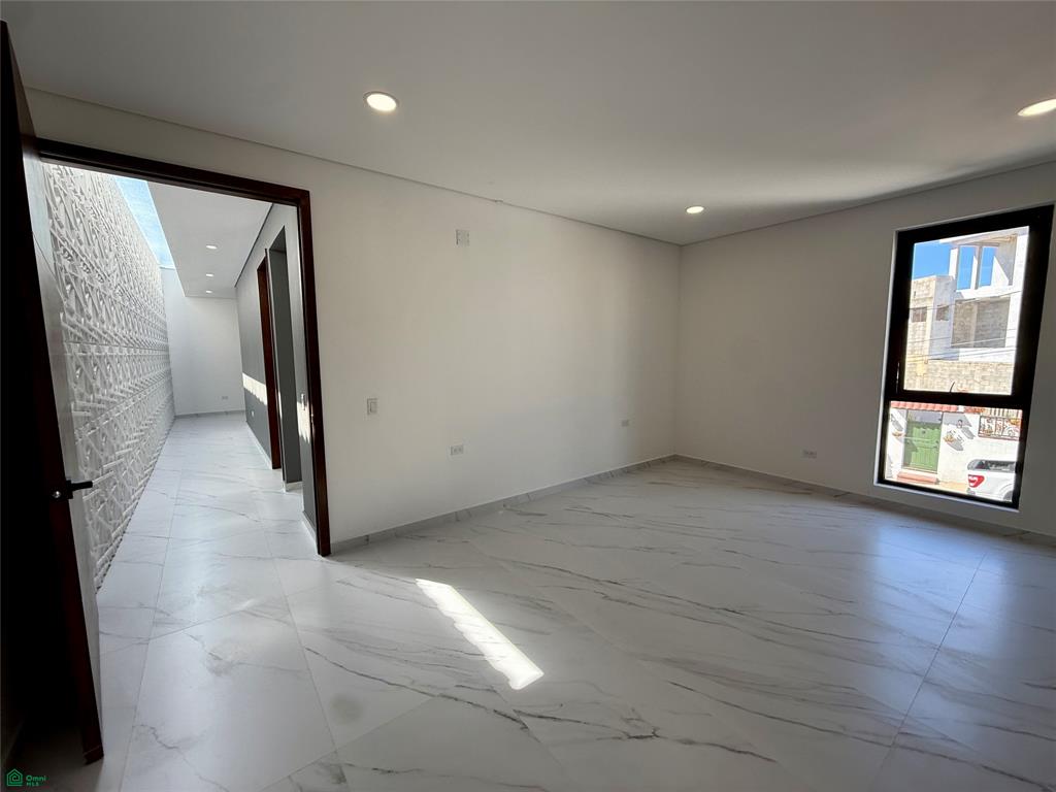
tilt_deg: -6.6
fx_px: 427
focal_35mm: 14
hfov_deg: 102.1
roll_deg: +0.0
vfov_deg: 85.7
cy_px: 396
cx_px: 528
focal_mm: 2.22
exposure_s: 1/228
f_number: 2.2
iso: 64
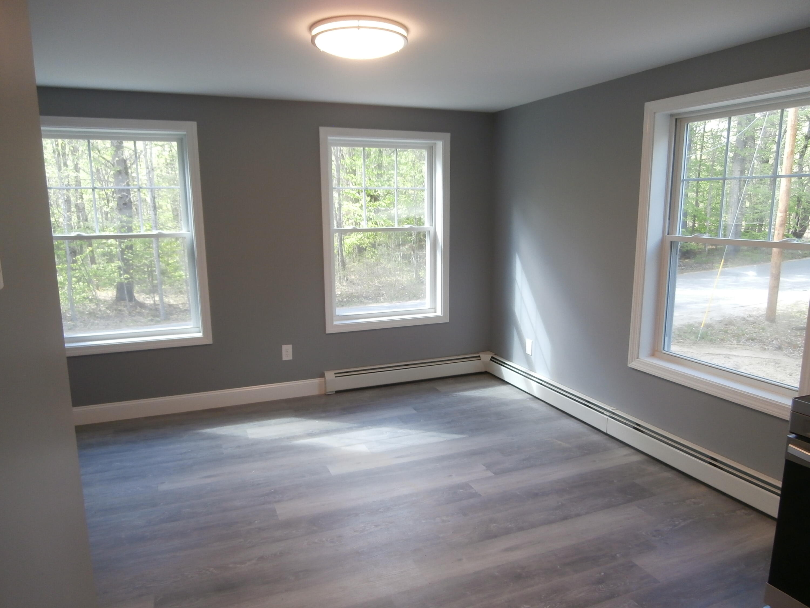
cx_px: 405
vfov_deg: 56.8
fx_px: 562
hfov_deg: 71.6
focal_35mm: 24
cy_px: 304
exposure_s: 1/30
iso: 100
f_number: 3
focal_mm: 4.2
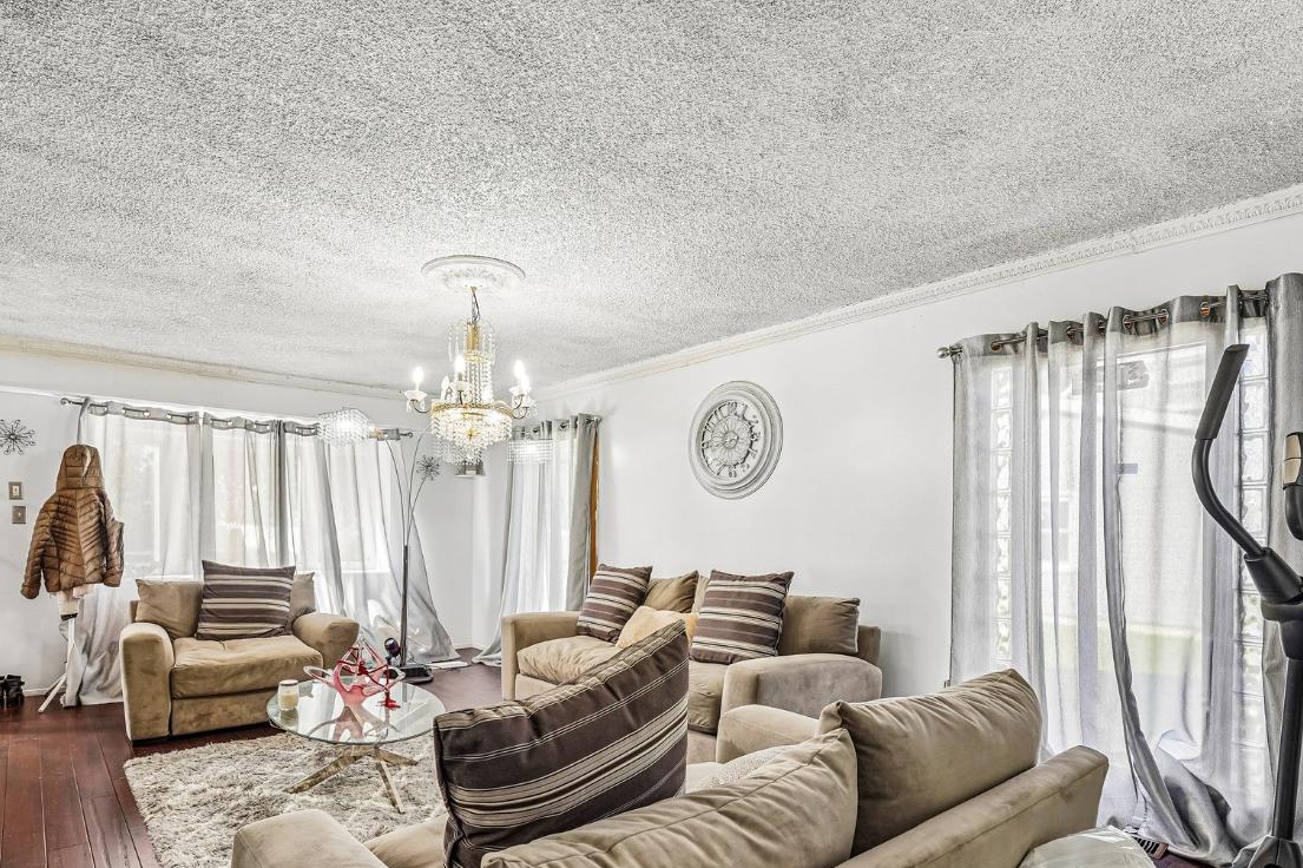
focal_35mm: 19
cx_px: 574
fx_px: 687
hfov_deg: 86.5
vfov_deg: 63.9
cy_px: 527
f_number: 8
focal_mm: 14
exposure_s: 1/25
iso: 500
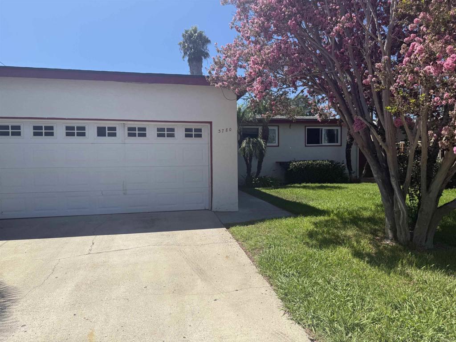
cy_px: 171
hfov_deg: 71.6
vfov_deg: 56.8
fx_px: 316
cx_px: 228
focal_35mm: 24
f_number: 1.78
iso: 80
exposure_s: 1/4975
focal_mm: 6.76
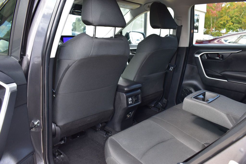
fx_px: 205
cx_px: 123
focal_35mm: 30
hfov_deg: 61.9
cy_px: 82
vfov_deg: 43.6
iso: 400
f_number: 7.1
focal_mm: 20
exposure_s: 1/40
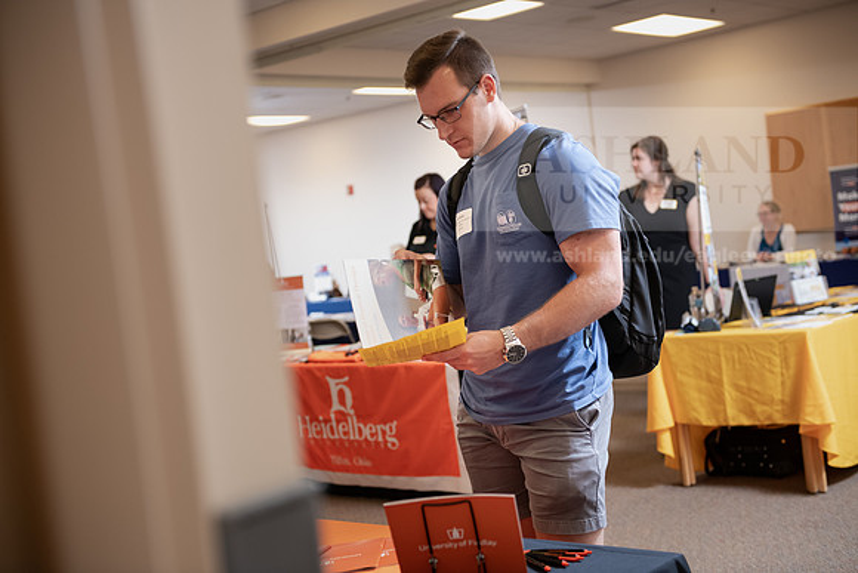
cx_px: 429
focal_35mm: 50
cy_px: 286
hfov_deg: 39.6
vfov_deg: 27.0
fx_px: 1192
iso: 1600
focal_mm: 50
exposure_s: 1/200
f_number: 3.2
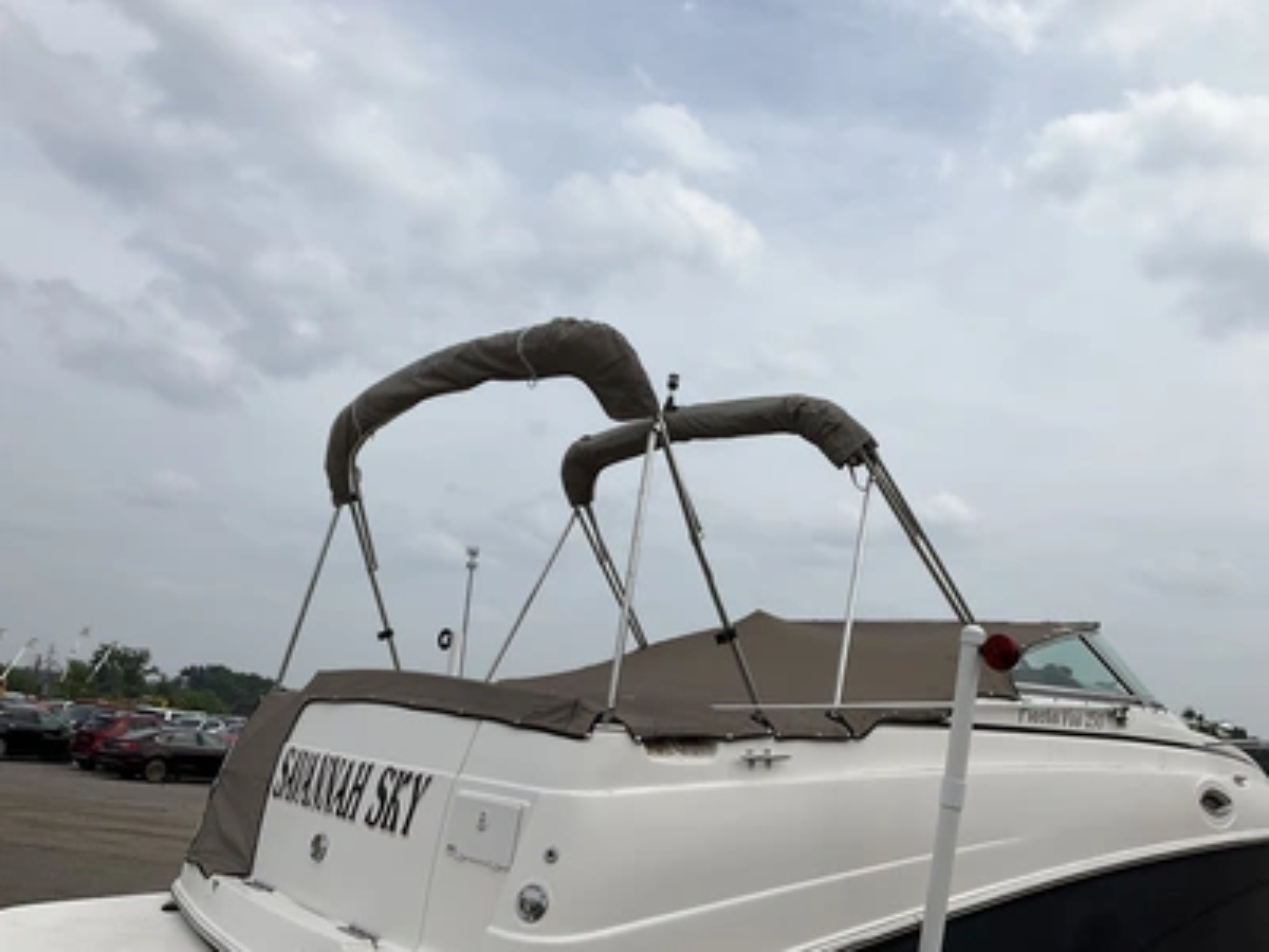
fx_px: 1063
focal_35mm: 29
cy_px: 476
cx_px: 634
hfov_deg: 61.7
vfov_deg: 48.2
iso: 25
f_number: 1.8
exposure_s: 1/4405
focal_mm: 3
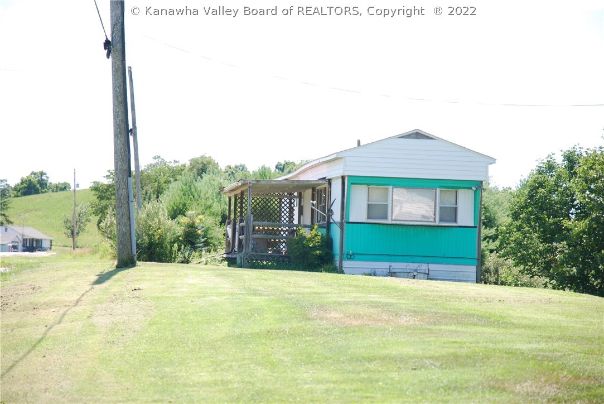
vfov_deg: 11.4
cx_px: 302
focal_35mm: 120
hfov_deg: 17.0
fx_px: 2015
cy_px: 202
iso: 100
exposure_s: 1/200
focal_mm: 80
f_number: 4
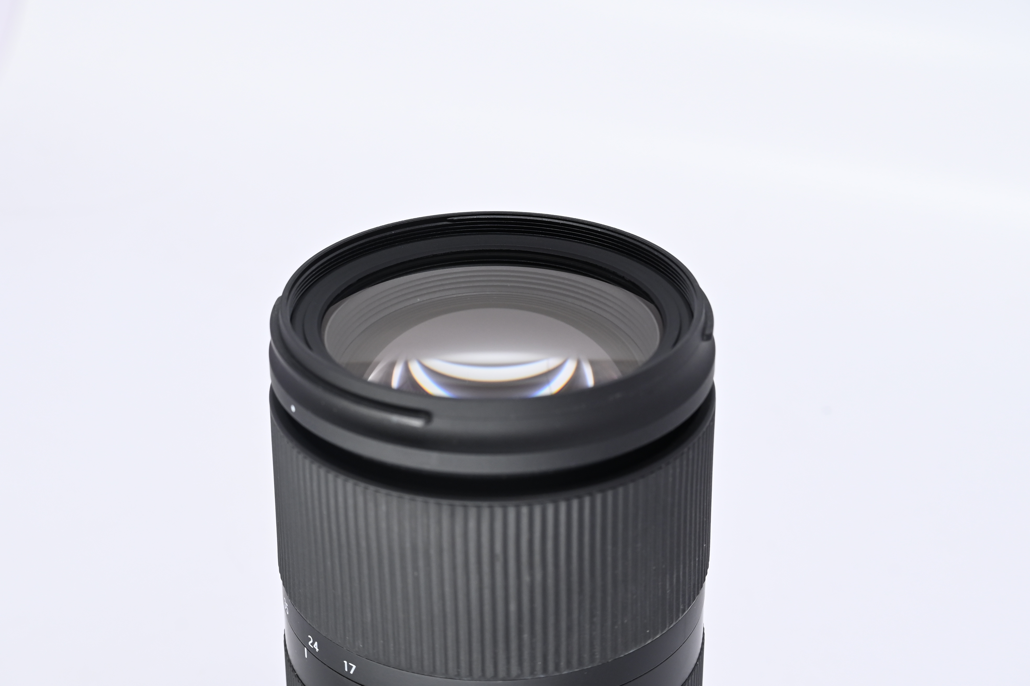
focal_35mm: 75
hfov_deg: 27.0
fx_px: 2146
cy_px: 343
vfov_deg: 18.2
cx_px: 515
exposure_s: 1/160
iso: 500
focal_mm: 50
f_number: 9
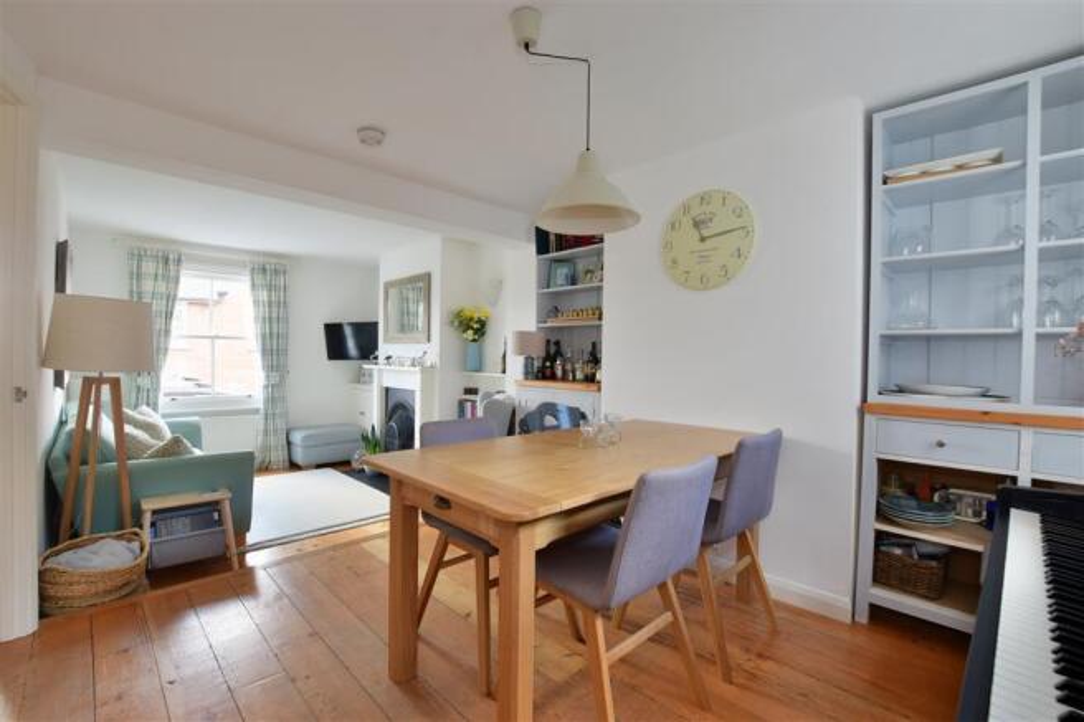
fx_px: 452
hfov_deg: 100.4
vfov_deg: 77.3
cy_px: 361
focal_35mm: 15
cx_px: 542
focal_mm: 10
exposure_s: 1/2.5
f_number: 11
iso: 400
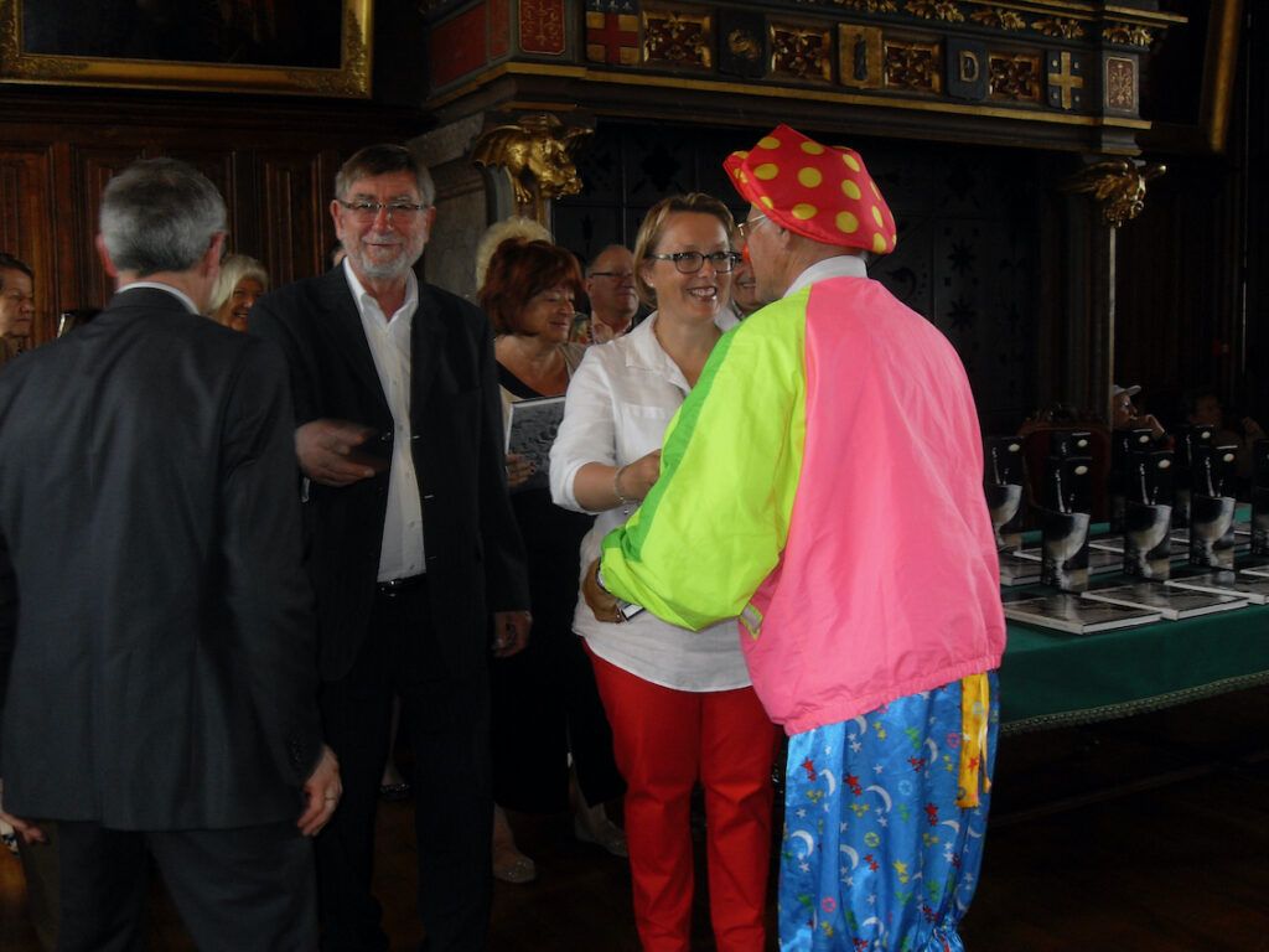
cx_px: 634
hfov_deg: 50.1
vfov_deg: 38.7
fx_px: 1356
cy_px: 476
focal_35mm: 37
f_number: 2.8
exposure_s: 1/45
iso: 100
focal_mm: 6.3
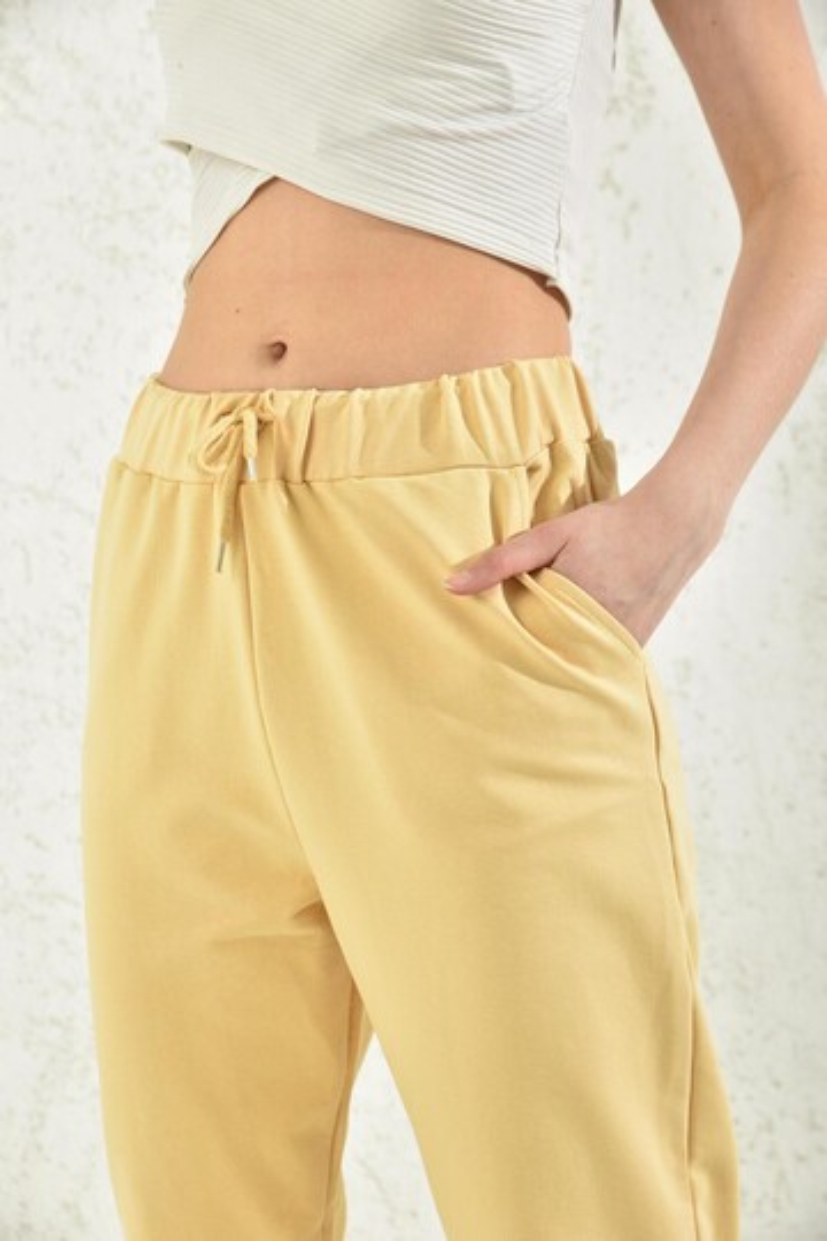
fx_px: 2240
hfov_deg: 20.9
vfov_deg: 31.0
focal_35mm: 65
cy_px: 620
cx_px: 414
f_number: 7.1
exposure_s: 1/160
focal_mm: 65
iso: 100
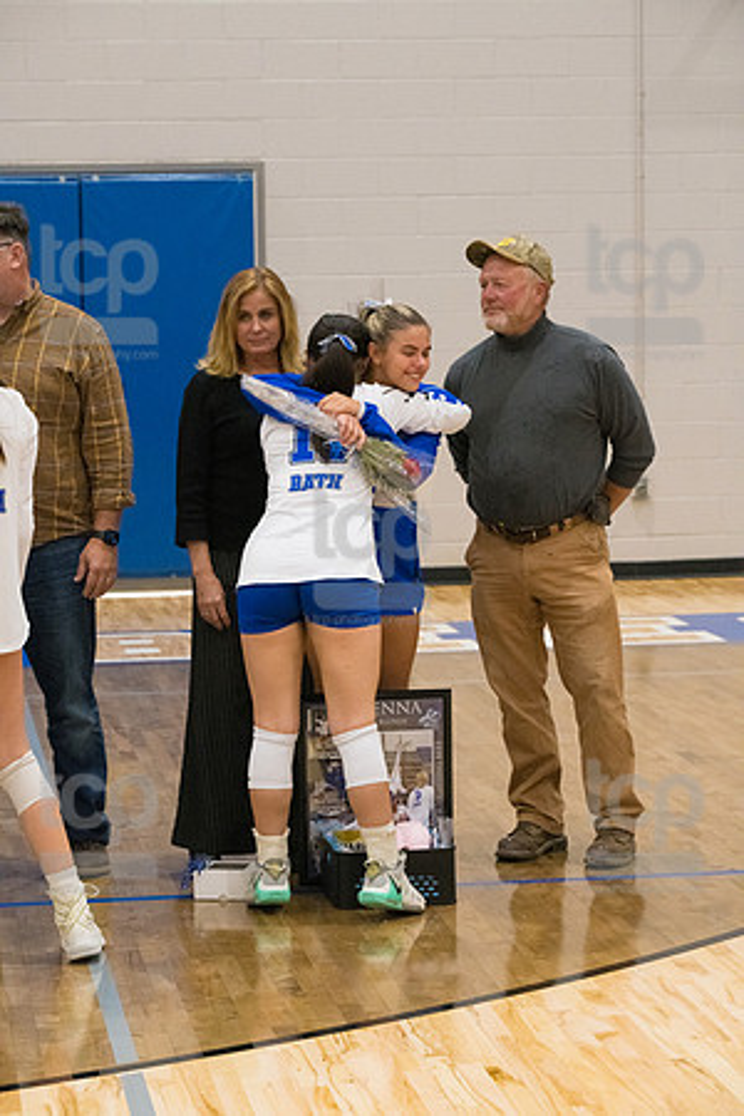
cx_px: 372
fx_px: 3255
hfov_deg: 13.0
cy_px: 558
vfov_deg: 19.5
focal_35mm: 105
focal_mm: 105
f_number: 5.6
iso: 5000
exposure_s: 1/500
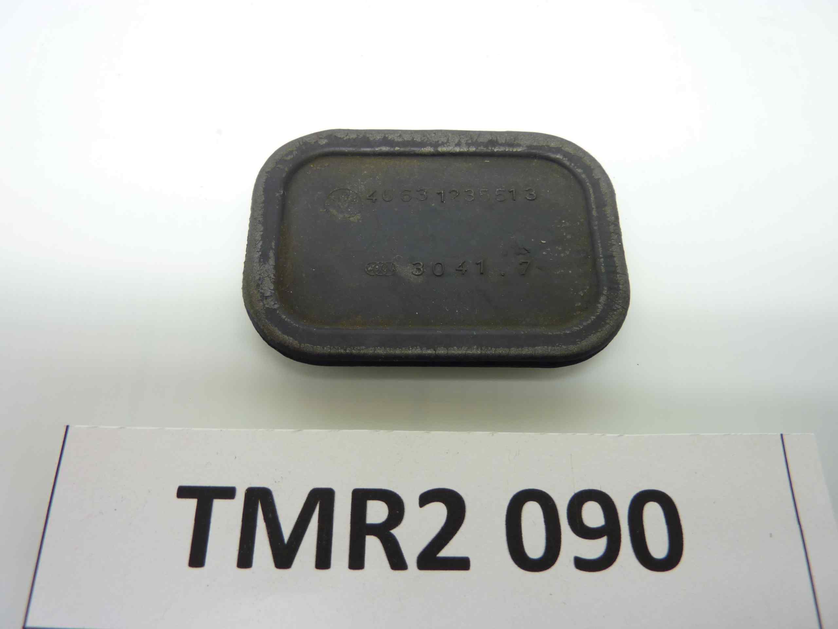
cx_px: 419
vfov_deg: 54.9
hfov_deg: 69.4
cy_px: 314
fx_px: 605
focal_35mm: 25
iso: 80
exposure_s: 1/15
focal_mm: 4.1
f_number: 3.3
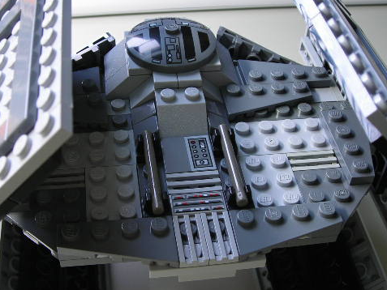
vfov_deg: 28.6
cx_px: 180
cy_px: 145
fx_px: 570
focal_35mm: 51
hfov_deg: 37.5
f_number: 3.2
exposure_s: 1/13.3
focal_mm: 6.3
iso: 50
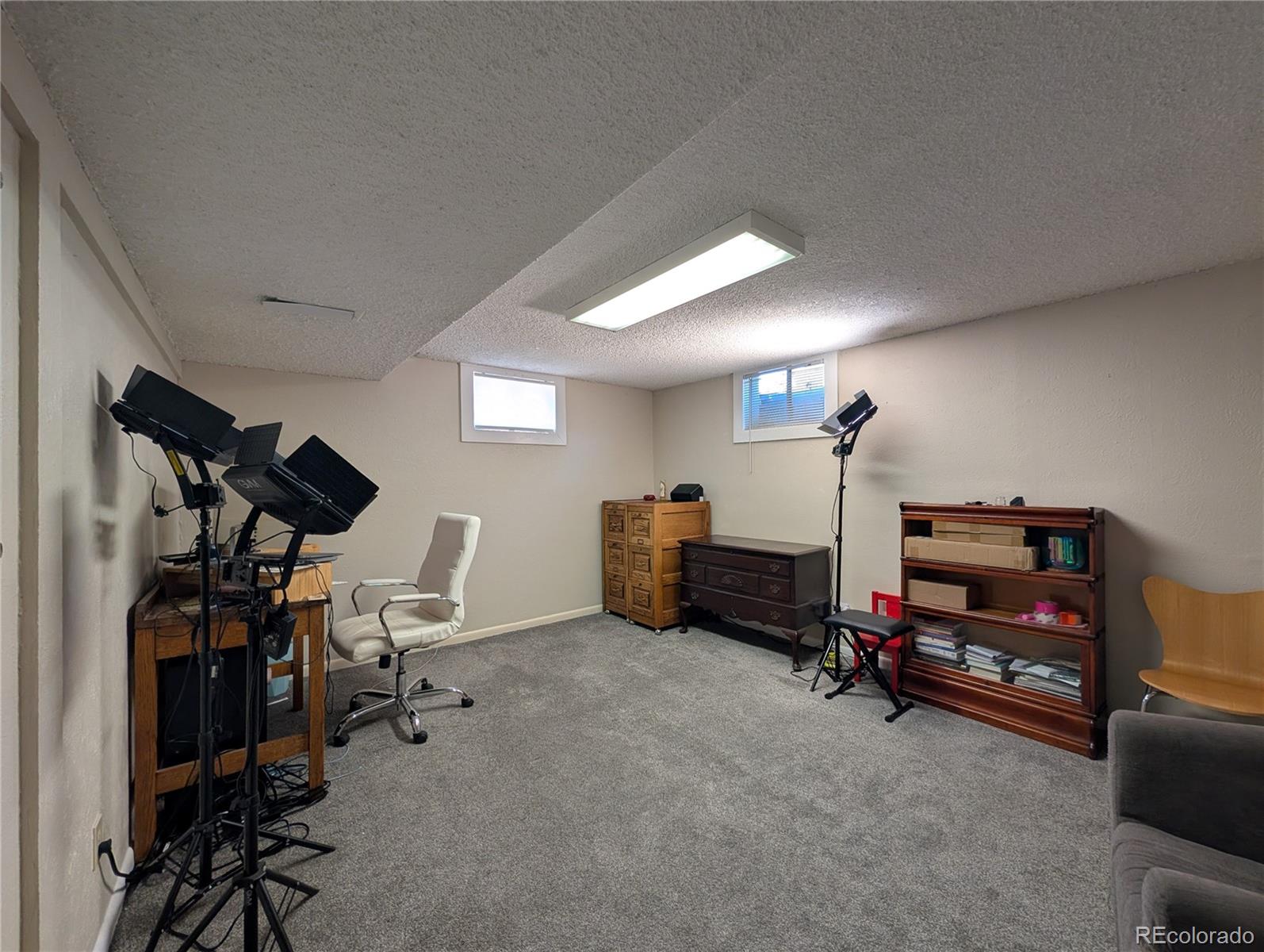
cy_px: 476
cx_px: 632
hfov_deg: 110.5
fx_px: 439
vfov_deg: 94.6
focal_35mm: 12
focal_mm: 2.02
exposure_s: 1/60
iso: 92
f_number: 1.7
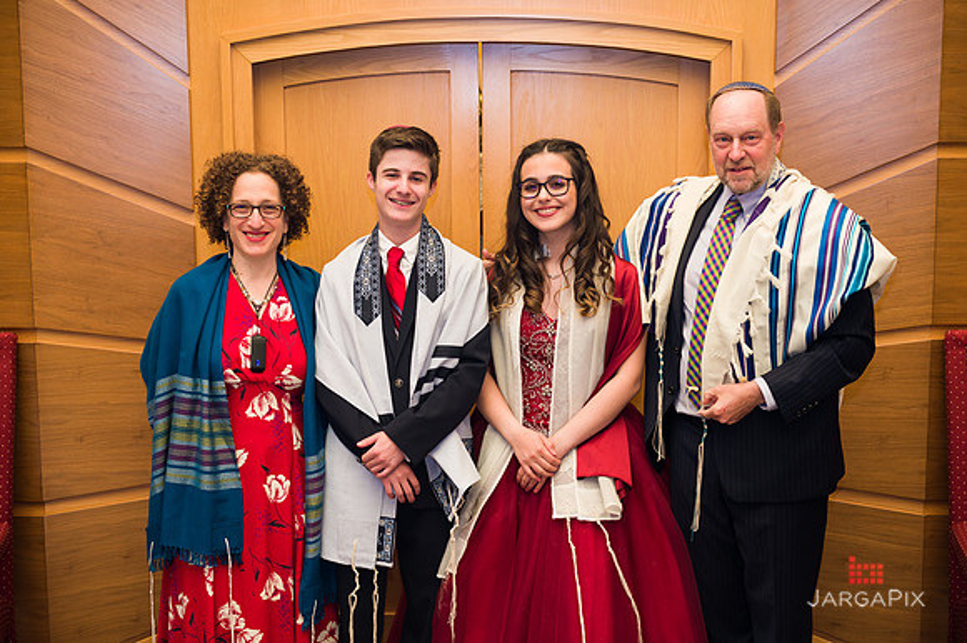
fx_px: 1476
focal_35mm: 55
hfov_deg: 36.3
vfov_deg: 24.6
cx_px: 484
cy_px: 322
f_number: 4
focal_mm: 55
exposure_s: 1/200
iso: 800
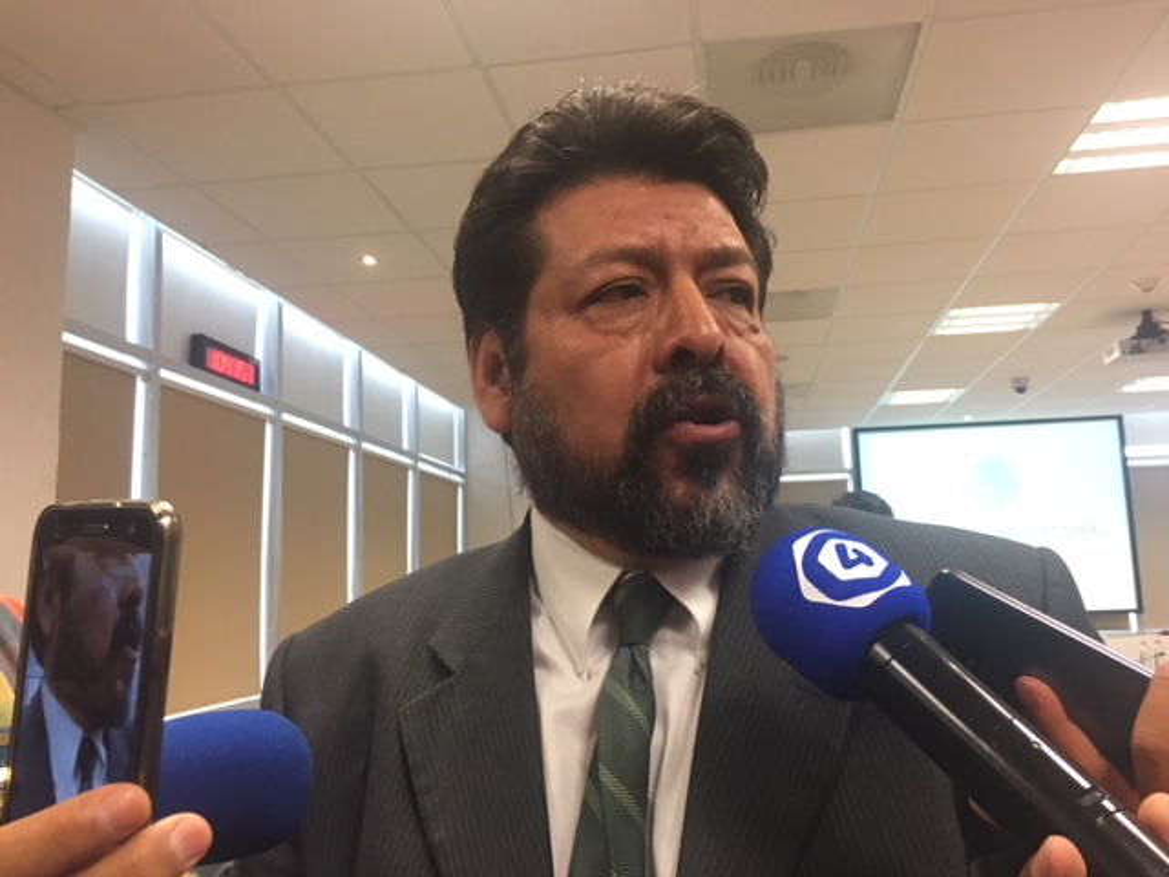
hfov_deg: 61.7
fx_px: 979
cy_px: 438
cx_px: 584
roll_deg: +1.1
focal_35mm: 29
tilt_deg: +8.9
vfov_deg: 48.2
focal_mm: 4.15
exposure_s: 1/30
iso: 125
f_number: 2.2
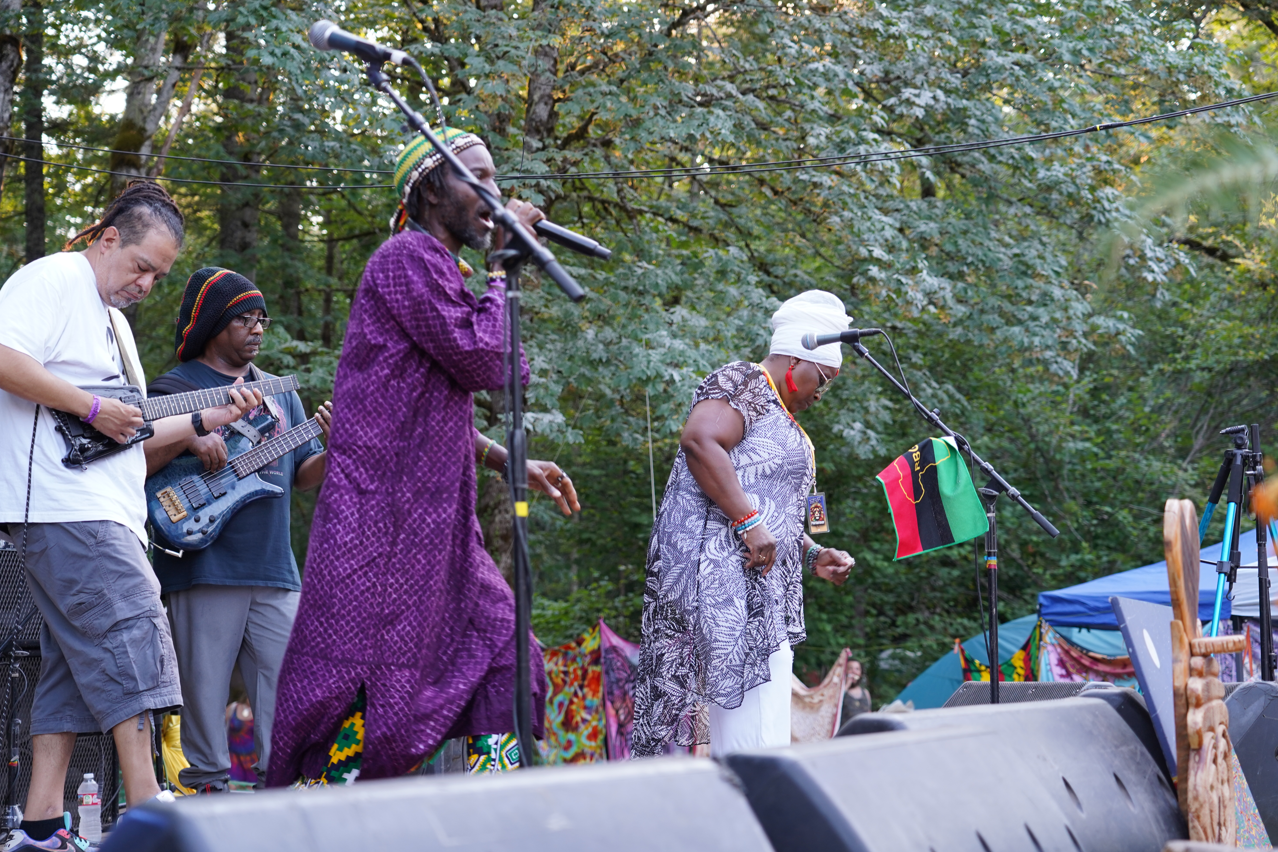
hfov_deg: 33.4
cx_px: 629
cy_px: 431
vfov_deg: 22.6
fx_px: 2130
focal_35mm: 60
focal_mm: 59
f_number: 4
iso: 500
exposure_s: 1/160
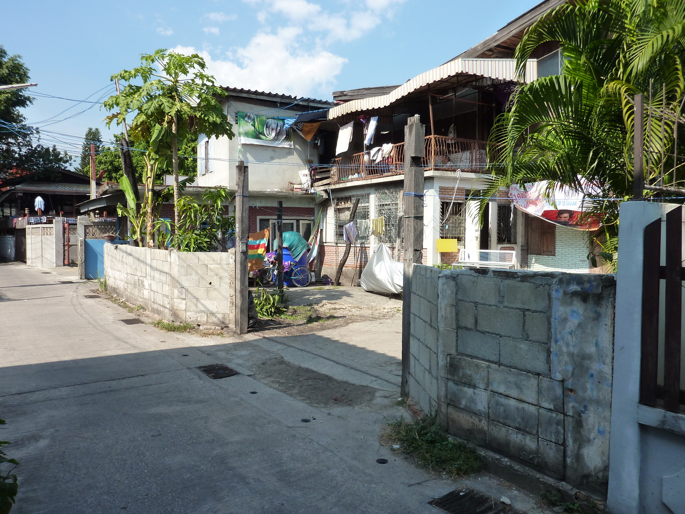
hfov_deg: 69.4
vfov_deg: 54.9
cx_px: 342
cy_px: 257
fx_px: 495
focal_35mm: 25
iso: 125
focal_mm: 4.1
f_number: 4
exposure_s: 1/500
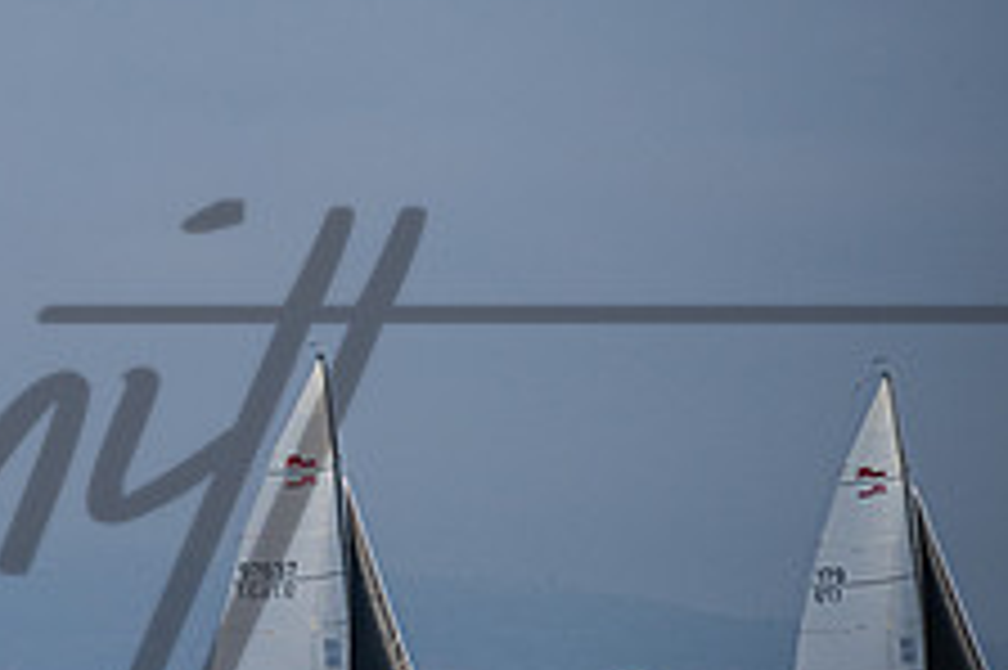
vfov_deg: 2.2
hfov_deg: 3.3
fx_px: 17347
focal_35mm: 620
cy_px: 317
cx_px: -405
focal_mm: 200
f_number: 6.3
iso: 400
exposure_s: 1/800
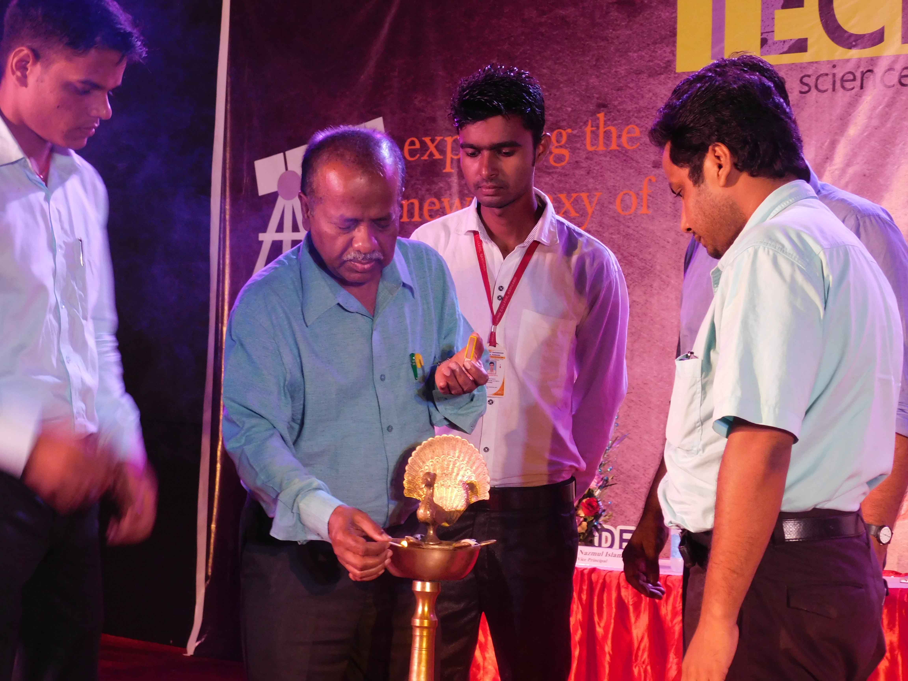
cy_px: 340
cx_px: 454
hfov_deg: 24.4
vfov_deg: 18.4
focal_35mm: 80
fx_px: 2098
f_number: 4.4
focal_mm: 14.2
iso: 400
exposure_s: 1/25
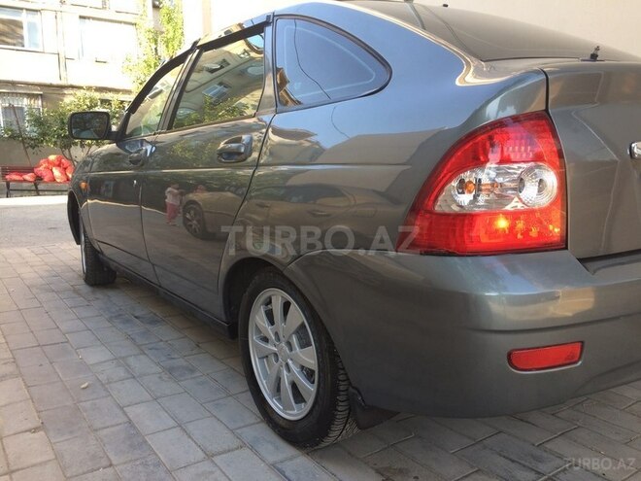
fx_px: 537
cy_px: 240
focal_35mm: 29
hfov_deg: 61.7
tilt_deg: -9.2
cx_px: 320
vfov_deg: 48.2
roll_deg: -0.6
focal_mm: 4.15
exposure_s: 1/100
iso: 40
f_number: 2.2
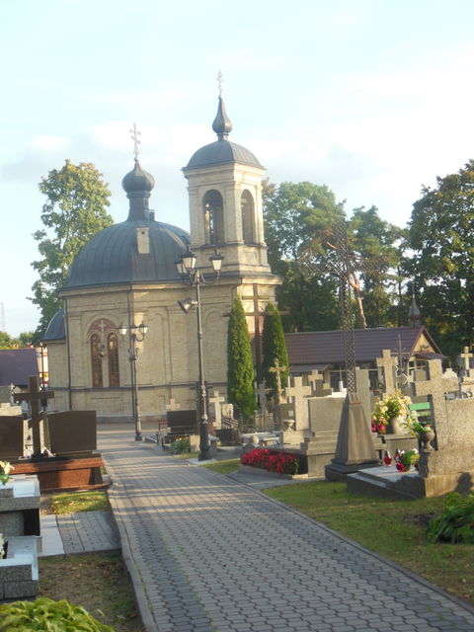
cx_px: 237
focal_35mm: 57
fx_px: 1041
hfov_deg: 25.7
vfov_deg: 33.8
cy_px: 316
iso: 125
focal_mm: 10.2
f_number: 4.1
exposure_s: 1/200
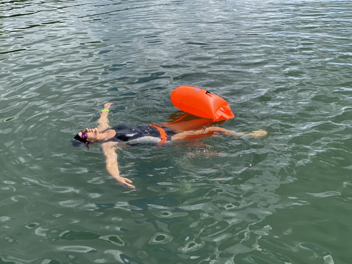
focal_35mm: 55
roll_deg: +1.6
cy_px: 126
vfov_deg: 26.6
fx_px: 559
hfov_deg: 34.9
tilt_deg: -23.3
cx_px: 168
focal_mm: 6
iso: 16
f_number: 2.4
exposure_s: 1/675
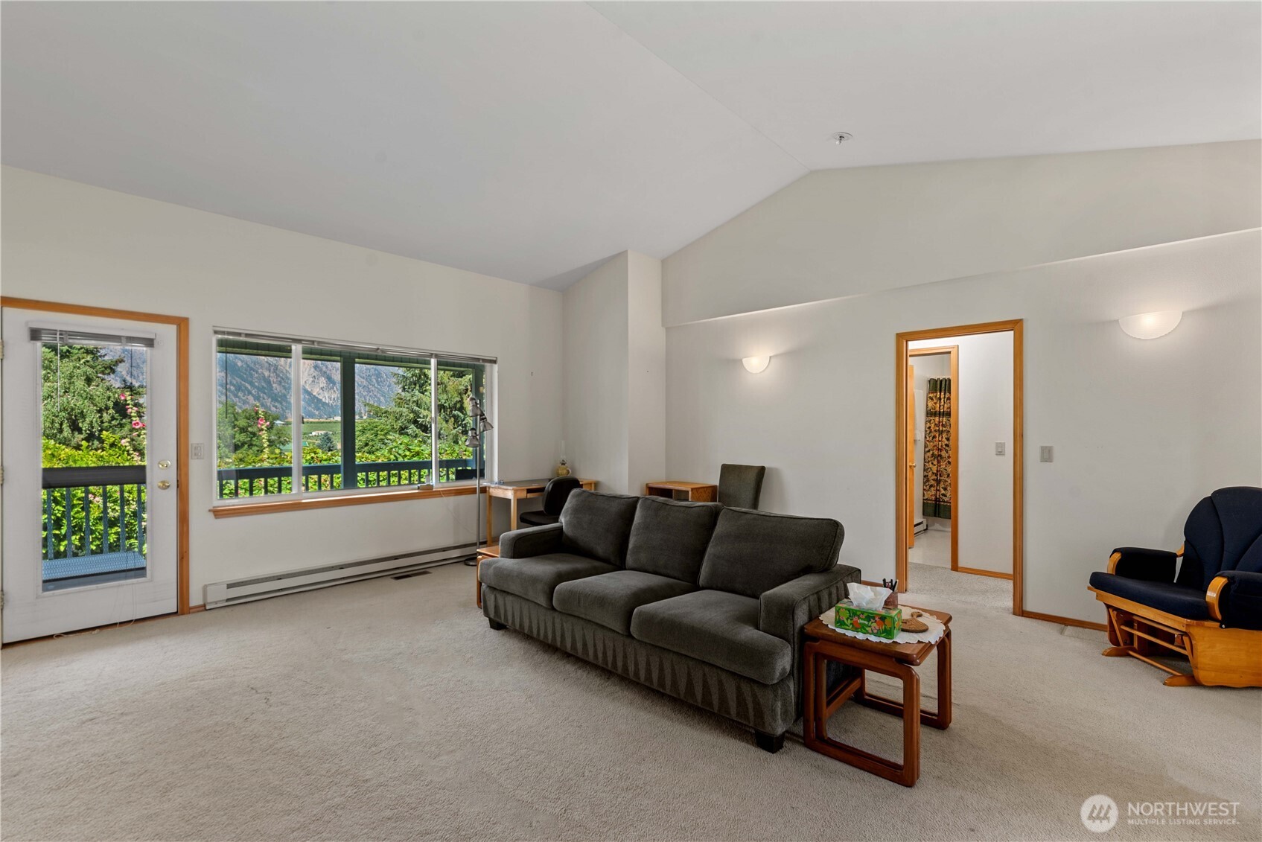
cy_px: 421
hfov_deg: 100.4
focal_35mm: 15
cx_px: 631
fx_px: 526
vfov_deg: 77.4
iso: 200
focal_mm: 15
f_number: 8
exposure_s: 1/2
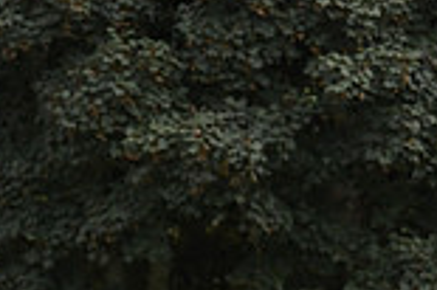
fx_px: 6366
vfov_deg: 2.6
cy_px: 480
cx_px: -307
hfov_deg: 3.9
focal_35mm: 525
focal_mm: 140
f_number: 5.6
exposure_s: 1/1250
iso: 800
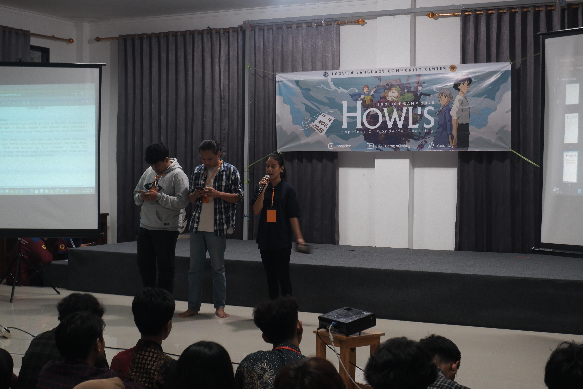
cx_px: 292
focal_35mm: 56
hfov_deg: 35.6
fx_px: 907
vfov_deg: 24.2
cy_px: 194
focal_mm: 37.4
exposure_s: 1/25
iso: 800
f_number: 5.2
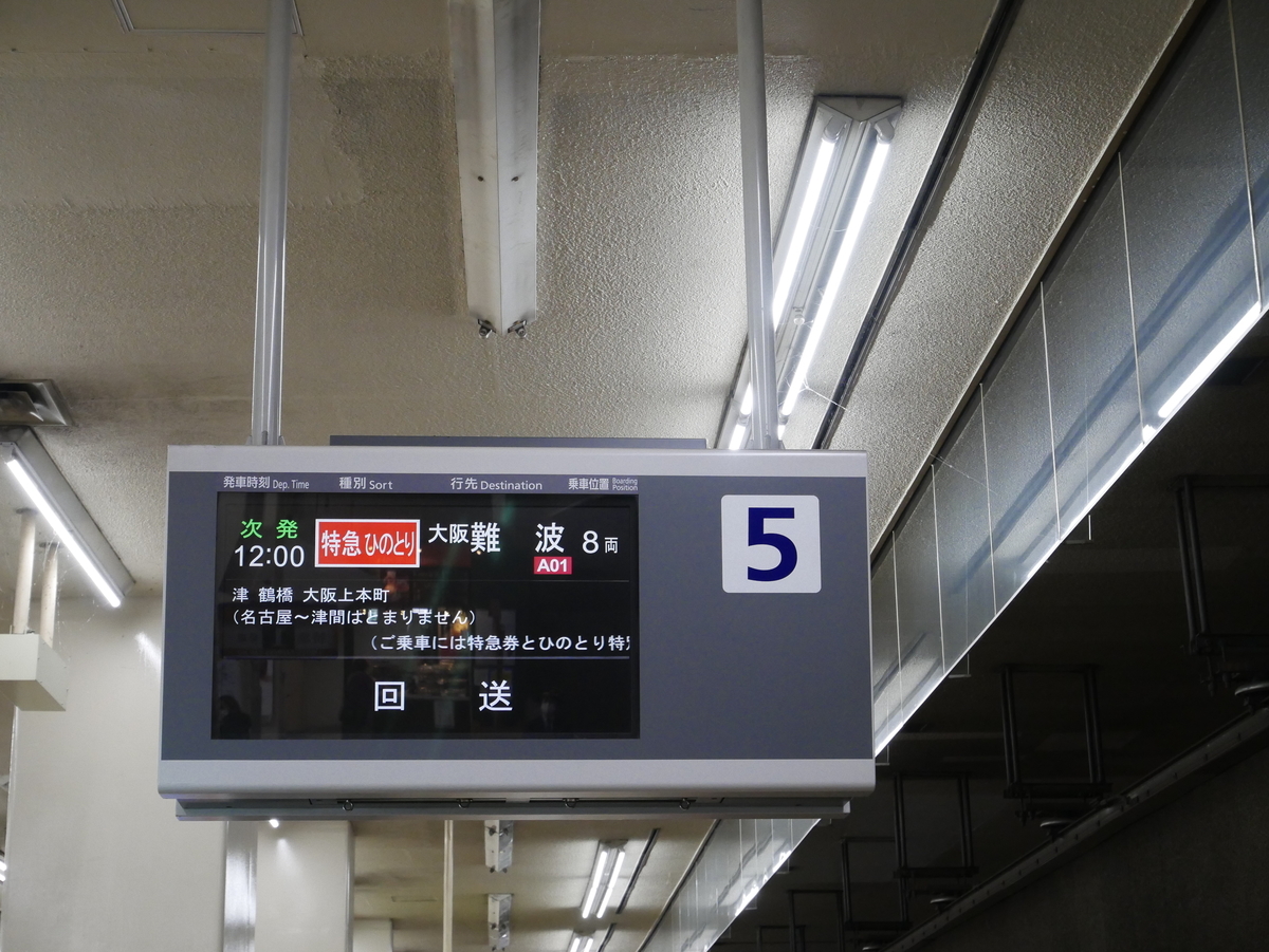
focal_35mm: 64
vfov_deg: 22.9
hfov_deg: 30.3
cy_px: 476
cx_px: 634
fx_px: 2347
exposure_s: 1/80
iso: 2000
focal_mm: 32
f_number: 5.6
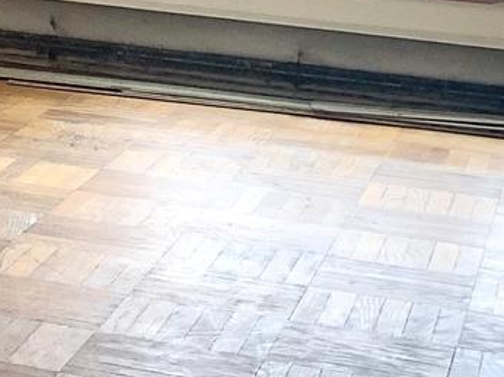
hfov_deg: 11.8
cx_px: -402
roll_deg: -2.7
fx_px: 2241
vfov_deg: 9.2
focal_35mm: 154
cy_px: -300
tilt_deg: -0.5
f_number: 1.8
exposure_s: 1/121
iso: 64
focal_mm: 4.25
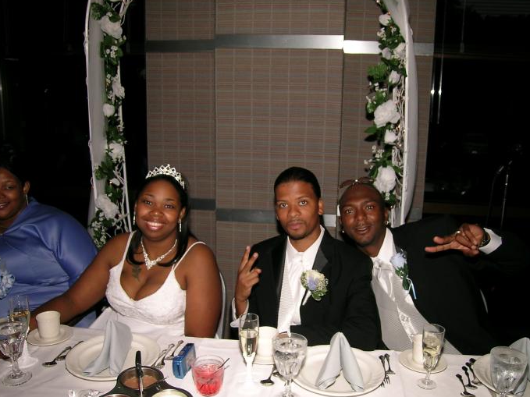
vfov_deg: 42.9
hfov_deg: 55.3
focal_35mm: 33
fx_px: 505
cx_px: 276
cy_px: 211
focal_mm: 5.8
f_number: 4
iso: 50
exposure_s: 1/60.1
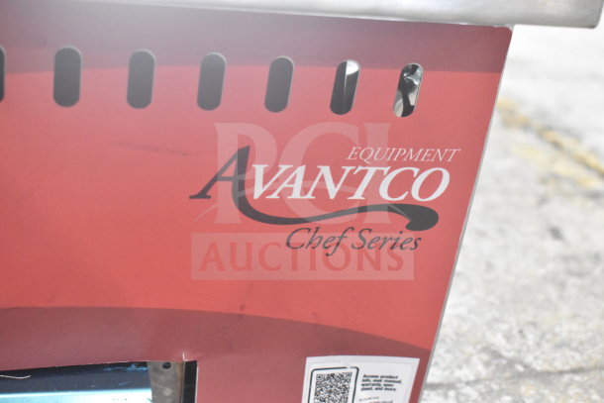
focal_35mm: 60
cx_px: 302
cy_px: 202
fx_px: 1007
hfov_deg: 33.4
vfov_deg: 22.6
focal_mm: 40
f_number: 6.3
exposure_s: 1/160
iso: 6400
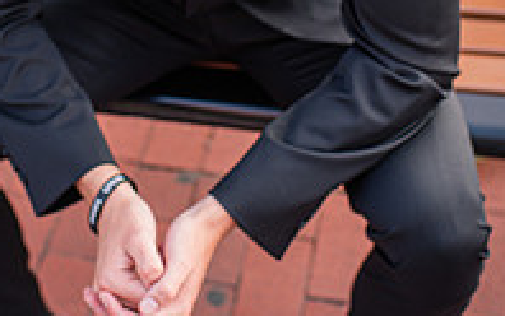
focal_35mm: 81
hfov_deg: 25.4
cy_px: -41
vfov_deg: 15.7
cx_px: 186
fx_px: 1115
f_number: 2.8
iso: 250
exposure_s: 1/100
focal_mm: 35
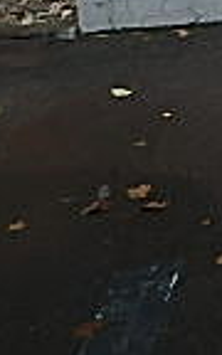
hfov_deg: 10.0
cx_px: 661
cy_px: -229
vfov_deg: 17.9
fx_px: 958
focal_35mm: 99
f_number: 3.5
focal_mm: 3.7
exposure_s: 1/640
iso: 125
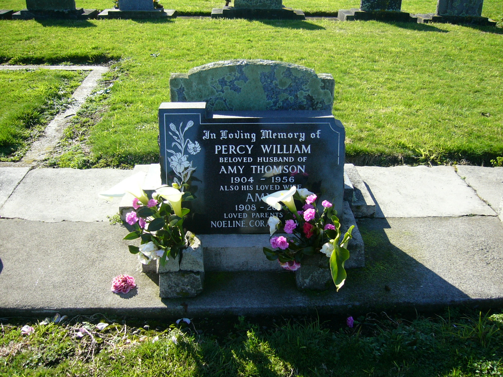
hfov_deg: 52.6
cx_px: 252
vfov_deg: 40.7
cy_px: 188
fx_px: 509
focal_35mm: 35
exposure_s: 1/400
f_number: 2.8
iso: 50
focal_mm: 5.8
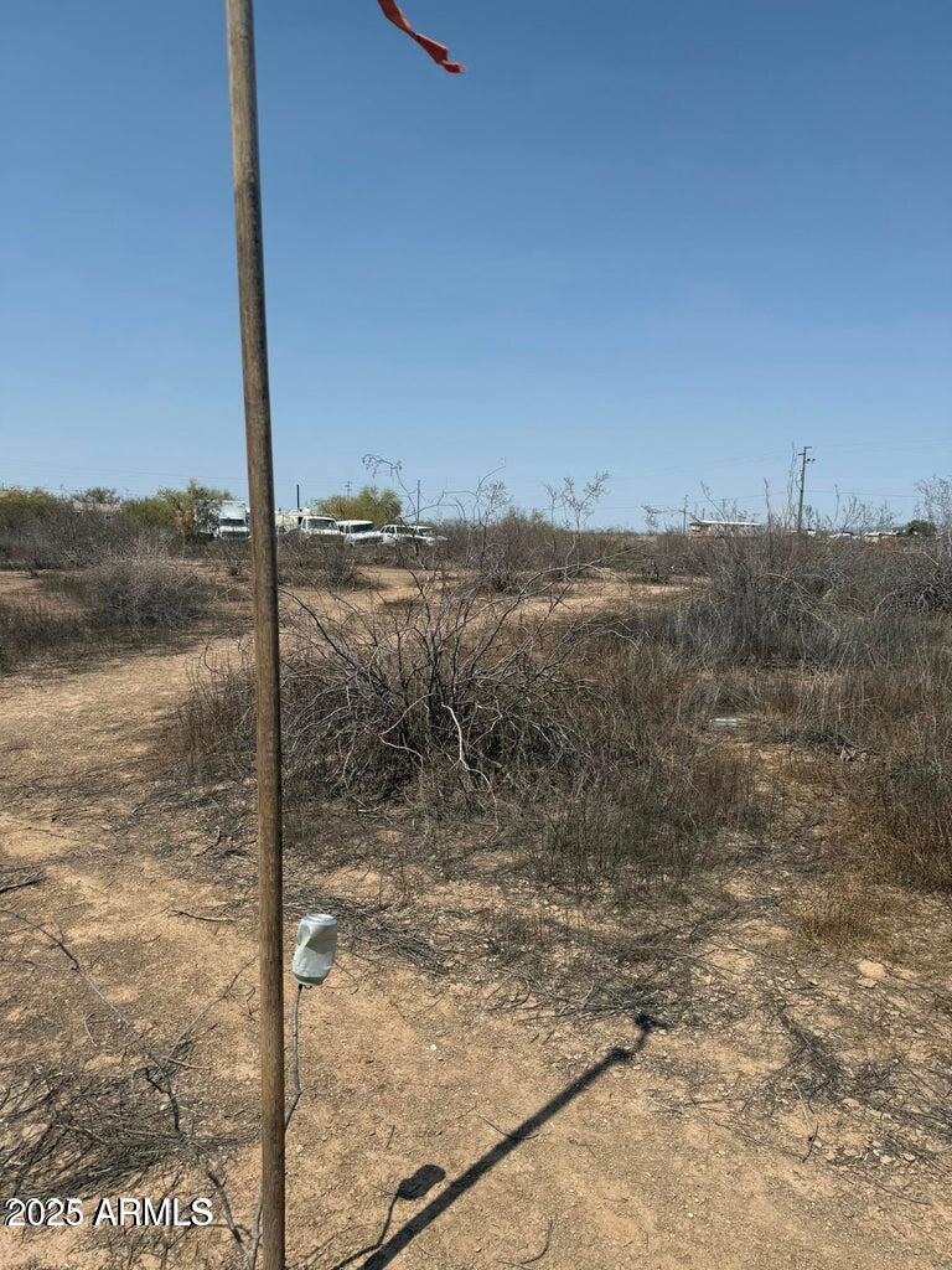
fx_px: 880
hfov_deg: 56.8
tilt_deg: -6.7
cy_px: 635
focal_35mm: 24
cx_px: 476
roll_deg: -1.0
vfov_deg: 71.6
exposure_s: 1/7353
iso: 80
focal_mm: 6.76
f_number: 1.78
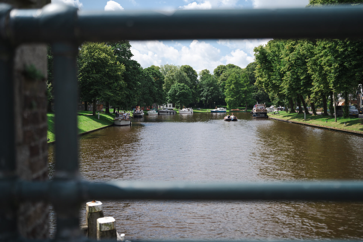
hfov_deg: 54.4
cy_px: 121
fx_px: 353
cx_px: 182
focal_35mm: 35
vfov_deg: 37.9
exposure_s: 1/3200
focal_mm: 35
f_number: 2
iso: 100
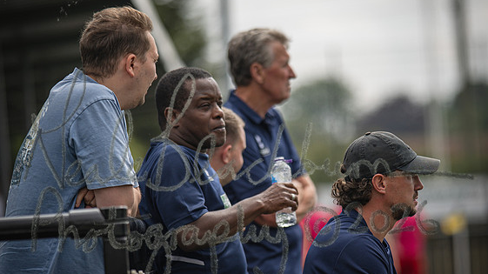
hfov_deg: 8.5
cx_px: 244
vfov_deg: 4.8
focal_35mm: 255
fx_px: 3298
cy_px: 134
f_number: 1.8
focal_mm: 135
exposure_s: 1/3200
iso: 100
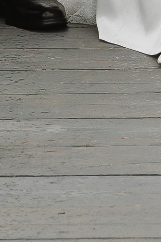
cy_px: -653
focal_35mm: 553
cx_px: 73
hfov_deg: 2.5
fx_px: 3709
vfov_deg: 3.6
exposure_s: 1/250
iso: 80
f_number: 4.5
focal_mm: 49
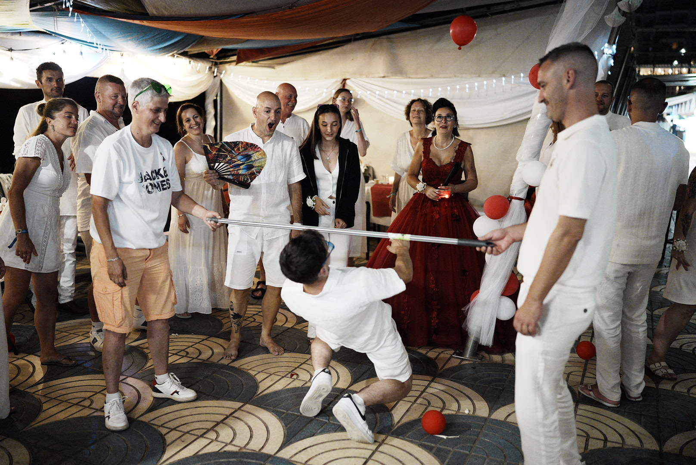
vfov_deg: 37.9
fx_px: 677
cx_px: 348
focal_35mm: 35
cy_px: 232
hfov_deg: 54.4
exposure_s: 1/320
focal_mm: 35
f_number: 1.4
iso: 6400
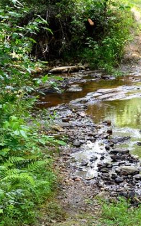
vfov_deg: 18.1
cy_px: 86
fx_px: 707
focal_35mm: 115
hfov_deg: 11.3
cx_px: 145
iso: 450
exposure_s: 1/60
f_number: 8
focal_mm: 30
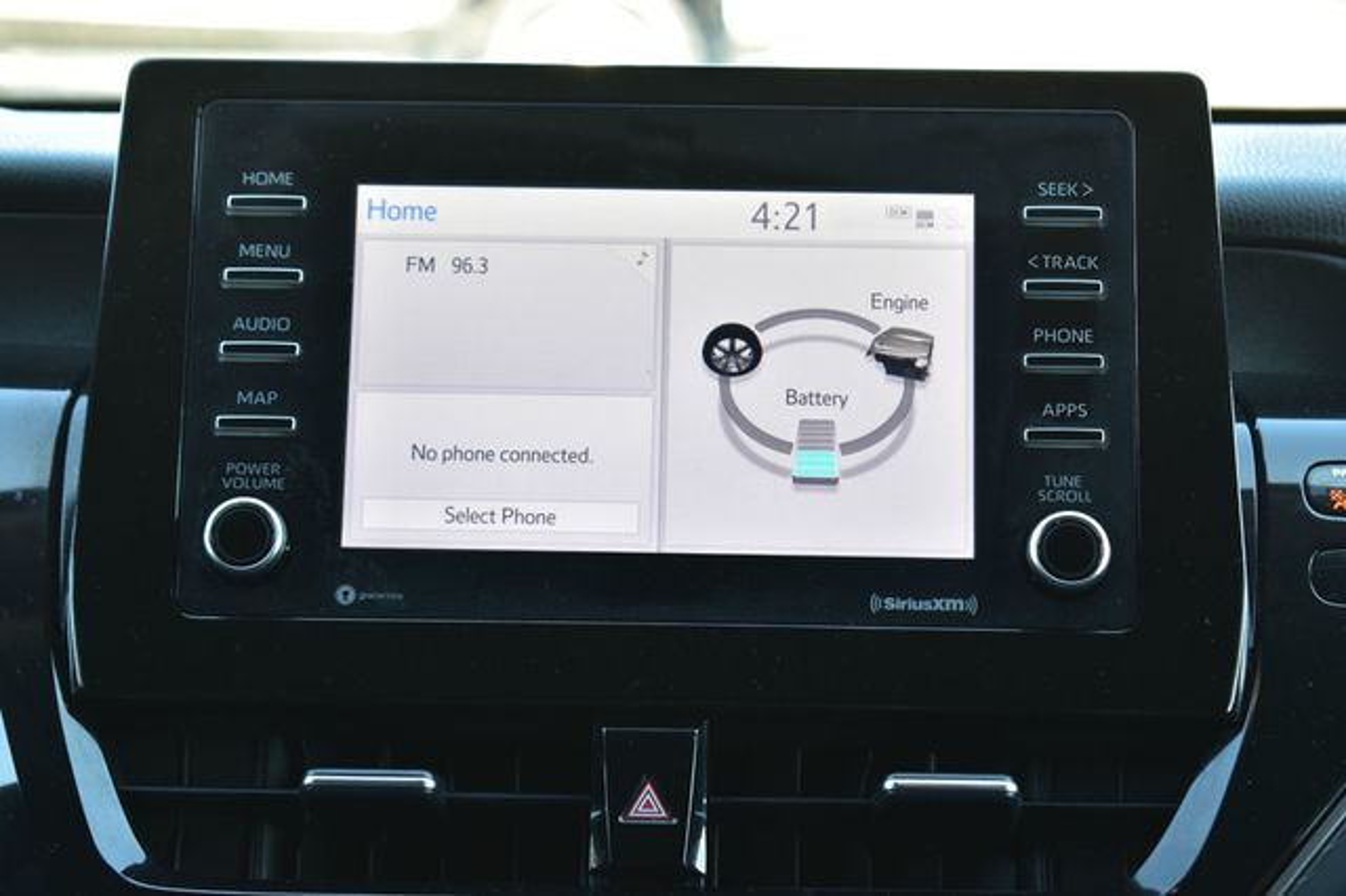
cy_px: 448
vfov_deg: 16.5
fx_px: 3083
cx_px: 673
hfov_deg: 24.6
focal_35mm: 82
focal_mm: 55
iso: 400
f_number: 7.1
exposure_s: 1/30
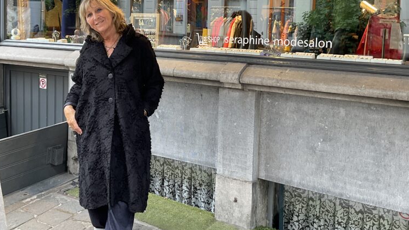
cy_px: 66
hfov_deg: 47.4
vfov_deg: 27.4
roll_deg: -1.2
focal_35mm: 43
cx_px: 202
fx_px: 466
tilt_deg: -4.9
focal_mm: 3
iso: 32
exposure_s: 1/50
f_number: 1.8
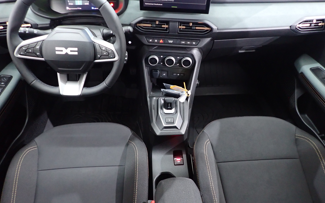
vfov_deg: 45.9
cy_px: 85
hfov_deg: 68.4
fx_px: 239
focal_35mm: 27
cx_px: 165
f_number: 2
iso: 800
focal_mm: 4.5
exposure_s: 1/20
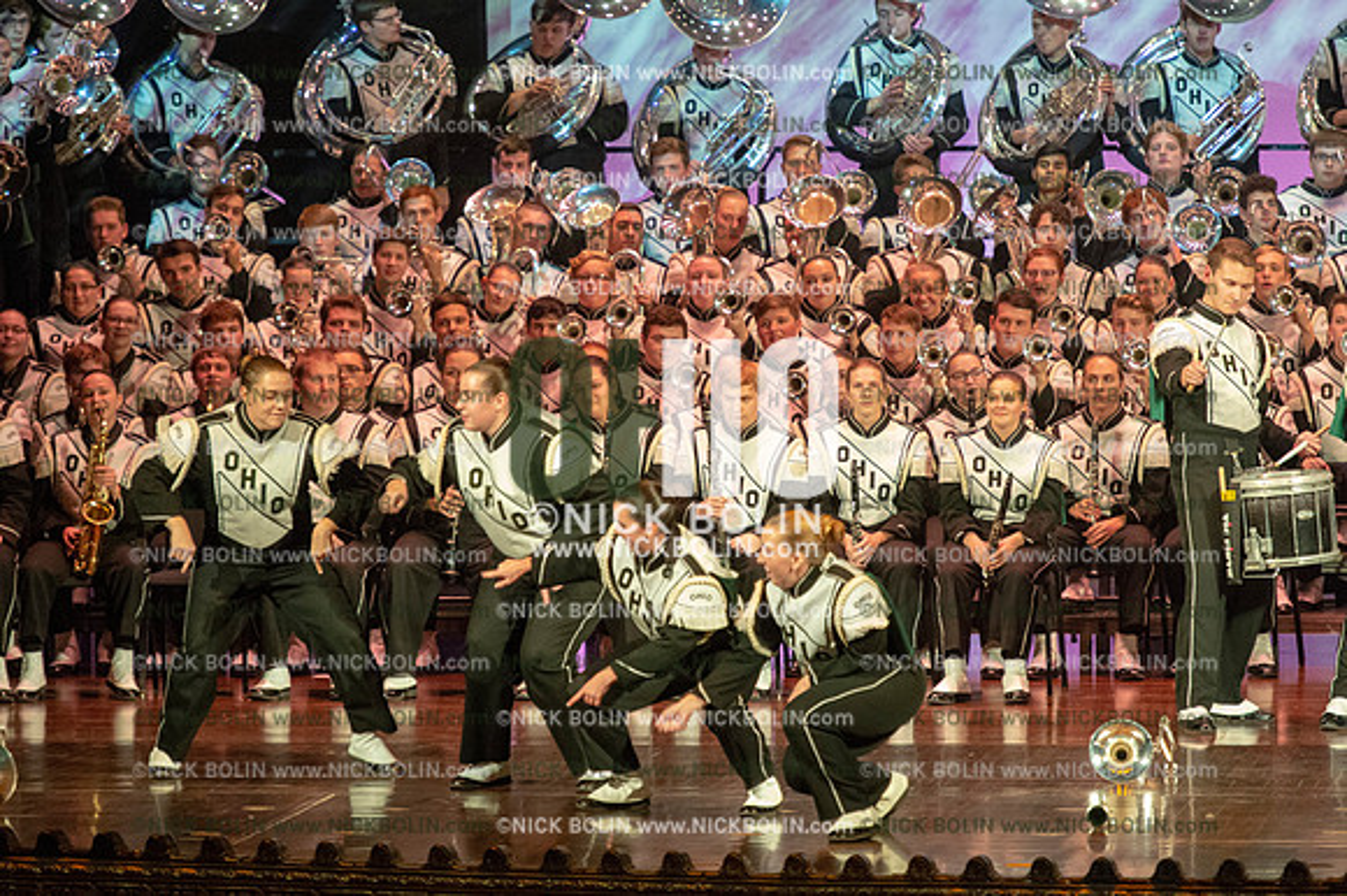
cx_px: 674
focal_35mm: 240
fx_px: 8975
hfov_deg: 8.6
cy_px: 448
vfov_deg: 5.7
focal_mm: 240
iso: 8000
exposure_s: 1/200
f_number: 5.6
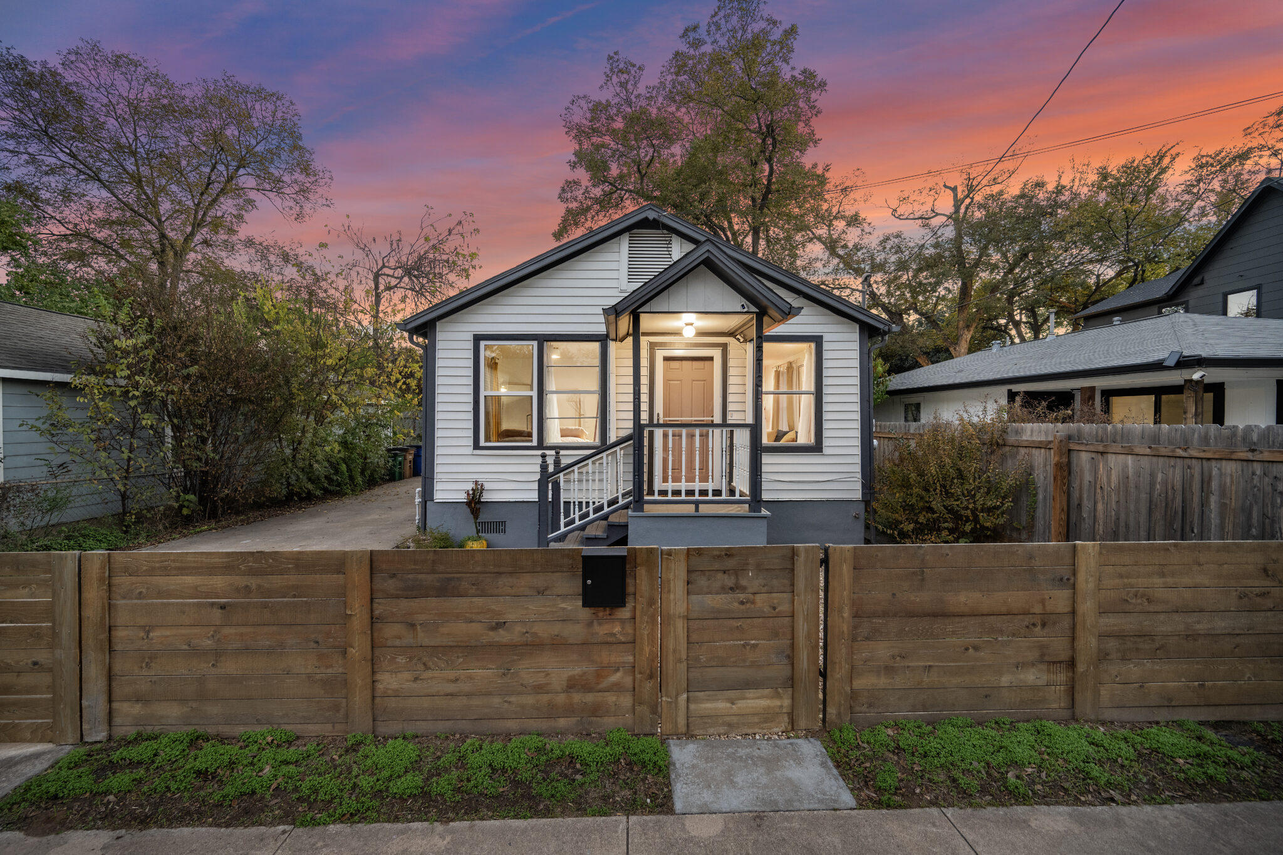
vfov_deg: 81.2
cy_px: 428
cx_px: 642
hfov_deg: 104.3
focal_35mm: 14
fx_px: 499
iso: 320
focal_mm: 14
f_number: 4
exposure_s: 1/50
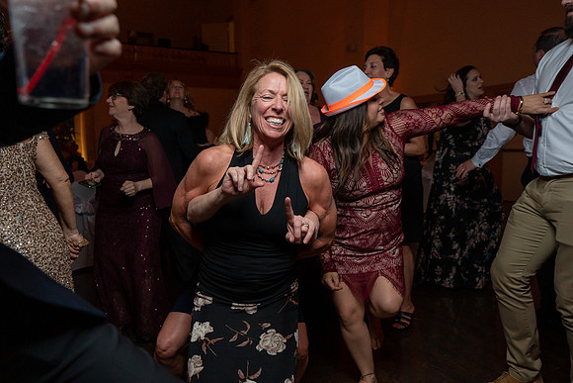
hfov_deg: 65.1
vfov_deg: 46.1
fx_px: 449
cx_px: 286
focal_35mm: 28
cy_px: 192
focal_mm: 28
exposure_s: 1/200
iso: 2000
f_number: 4
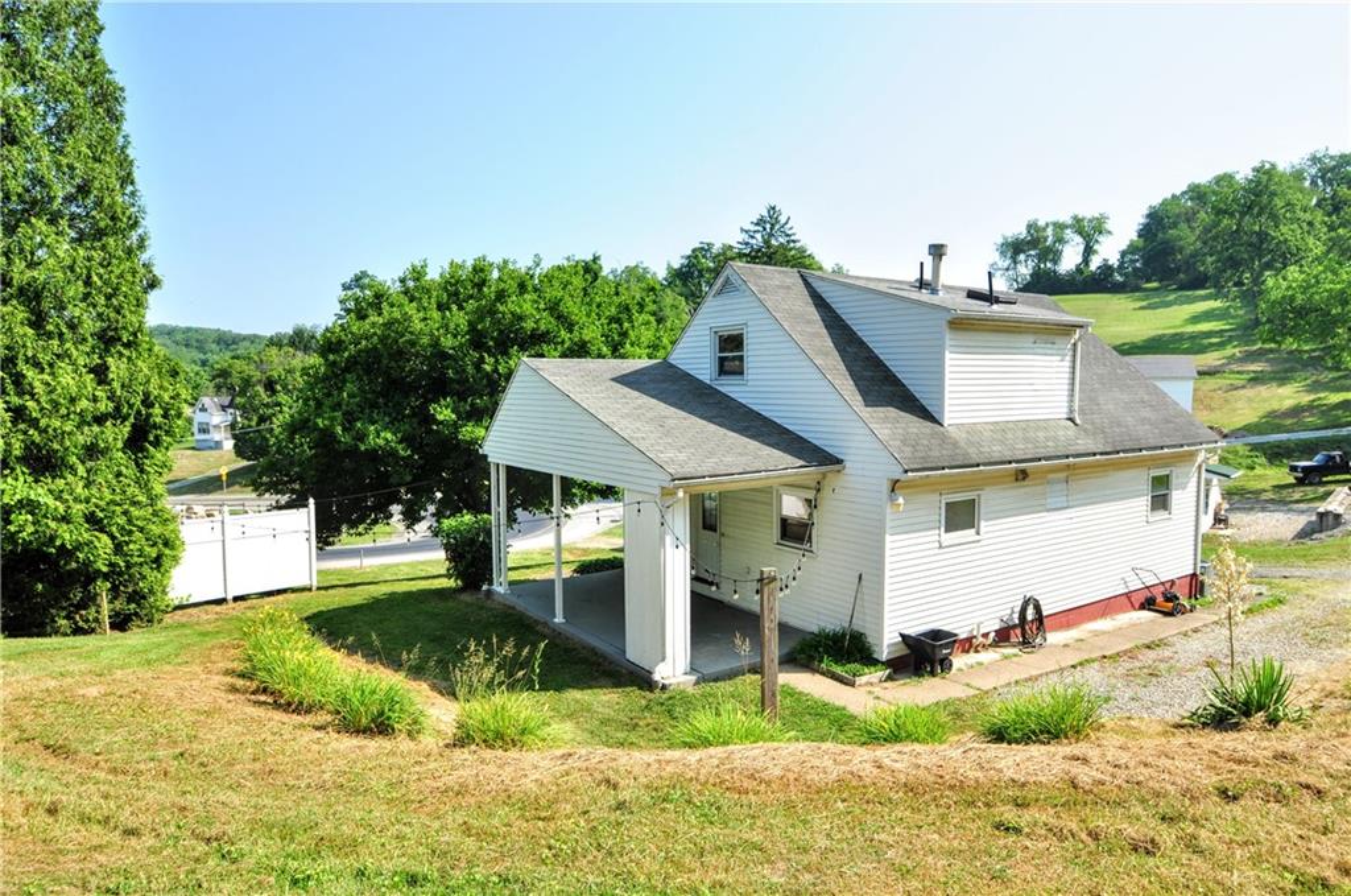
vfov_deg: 59.3
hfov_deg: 81.3
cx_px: 676
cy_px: 448
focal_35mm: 21
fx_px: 787
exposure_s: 1/400
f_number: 8
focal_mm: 14
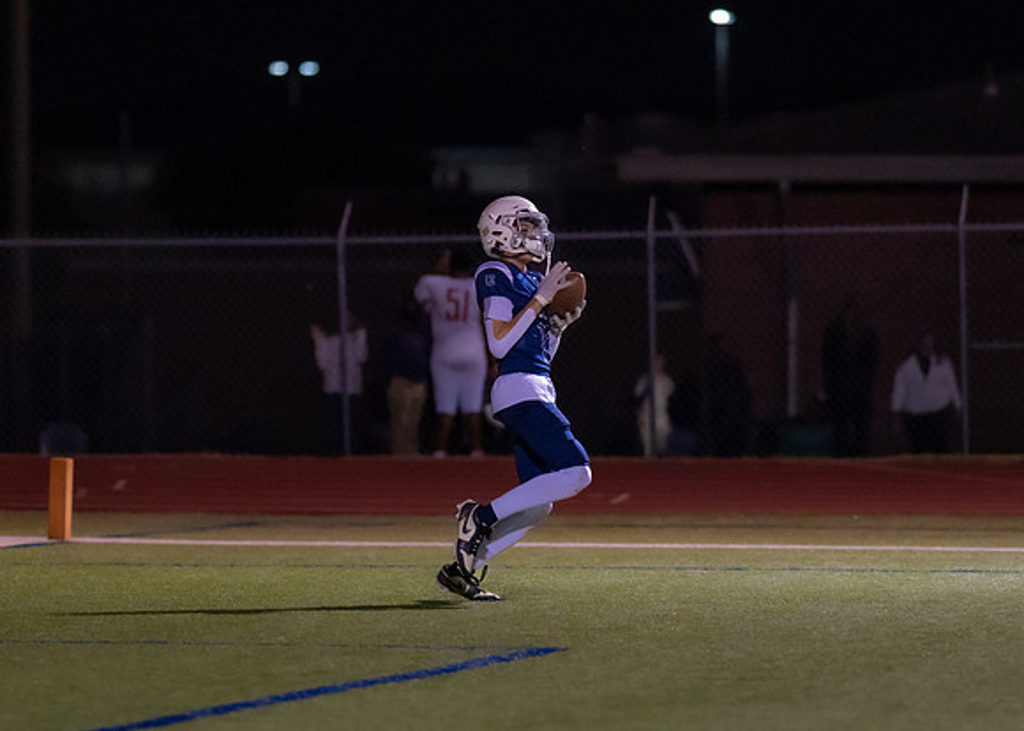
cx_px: 547
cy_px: 317
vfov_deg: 4.5
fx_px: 9353
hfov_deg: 6.3
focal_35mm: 322
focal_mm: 135
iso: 2500
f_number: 1.8
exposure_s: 1/1250
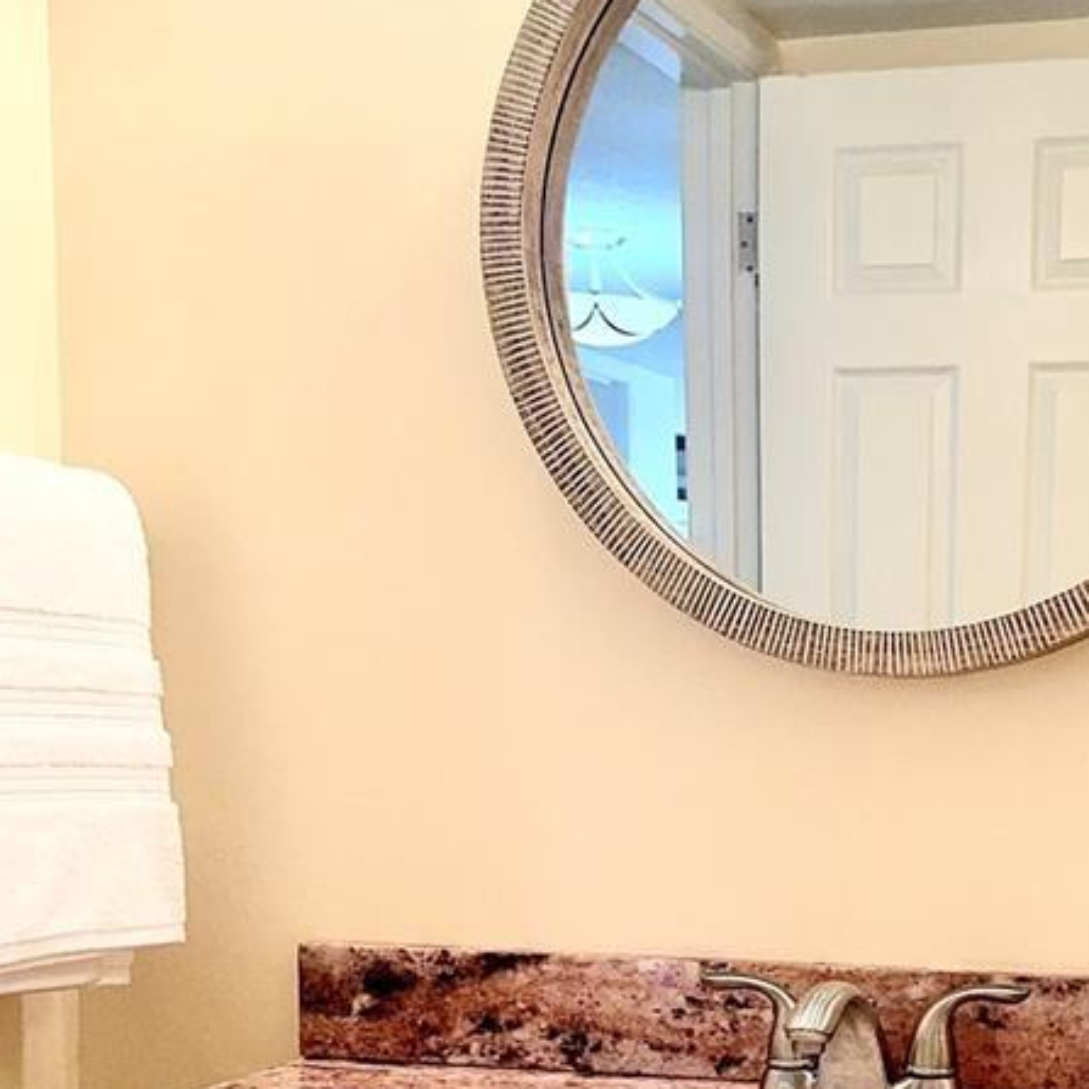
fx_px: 2029
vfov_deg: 29.0
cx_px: 955
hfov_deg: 29.0
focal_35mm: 57
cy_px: 943
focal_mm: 6.86
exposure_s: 1/200
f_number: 1.78
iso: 250
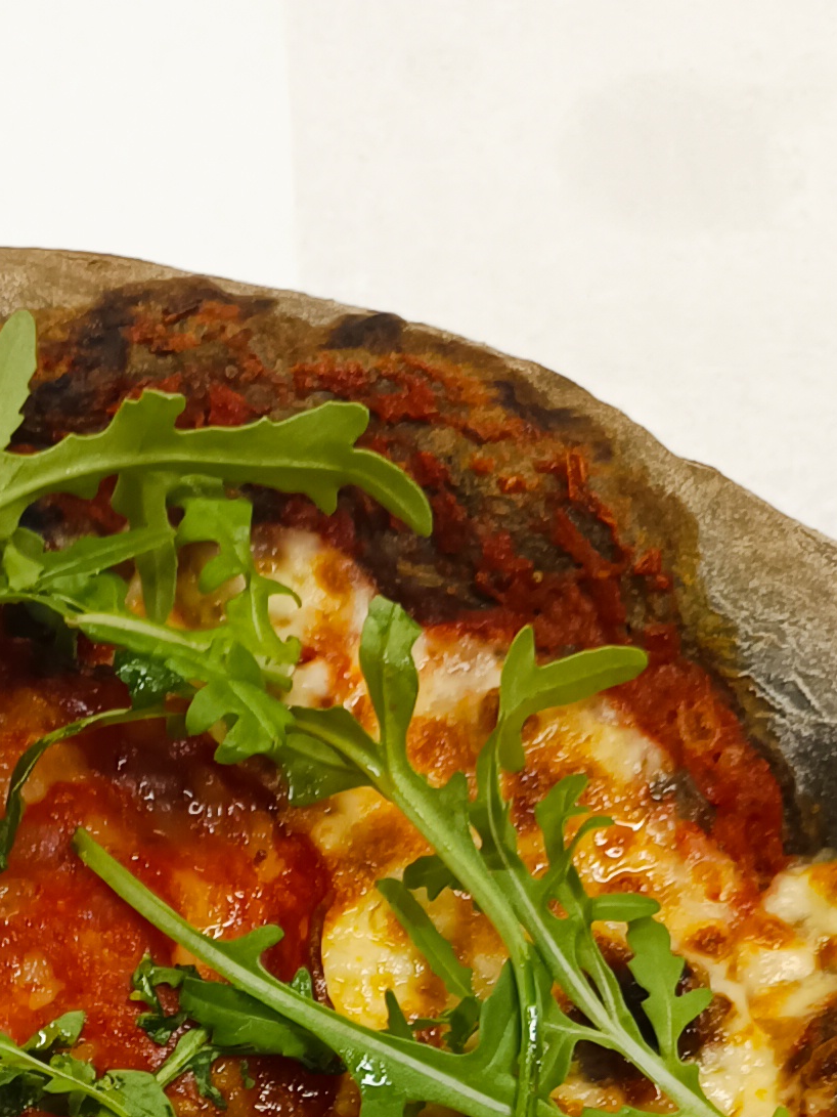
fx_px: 2838
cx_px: -106
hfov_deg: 16.2
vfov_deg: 18.3
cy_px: 1917
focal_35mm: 88
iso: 169
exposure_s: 1/50
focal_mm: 5.31
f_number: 1.7
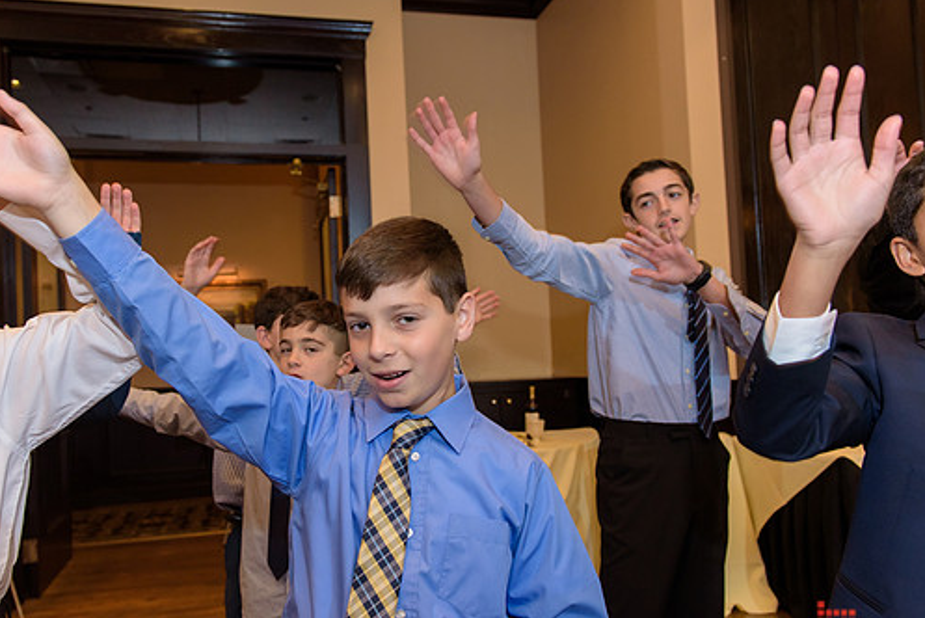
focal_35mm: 28
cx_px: 409
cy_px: 338
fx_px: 720
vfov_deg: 46.4
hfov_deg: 65.2
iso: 1600
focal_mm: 24
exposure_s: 1/125
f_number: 3.2
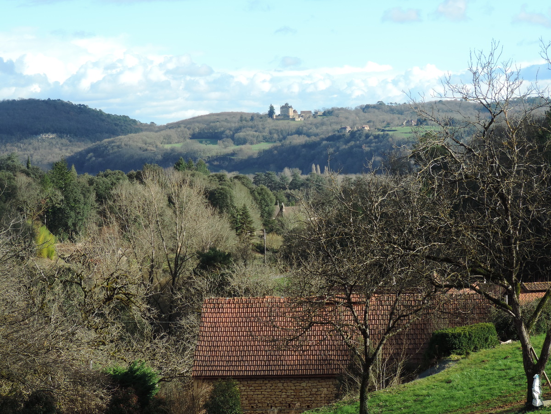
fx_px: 1592
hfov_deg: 19.6
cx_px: 276
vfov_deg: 14.8
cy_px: 207
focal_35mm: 100
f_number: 4.1
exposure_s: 1/320
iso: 80
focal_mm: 17.8
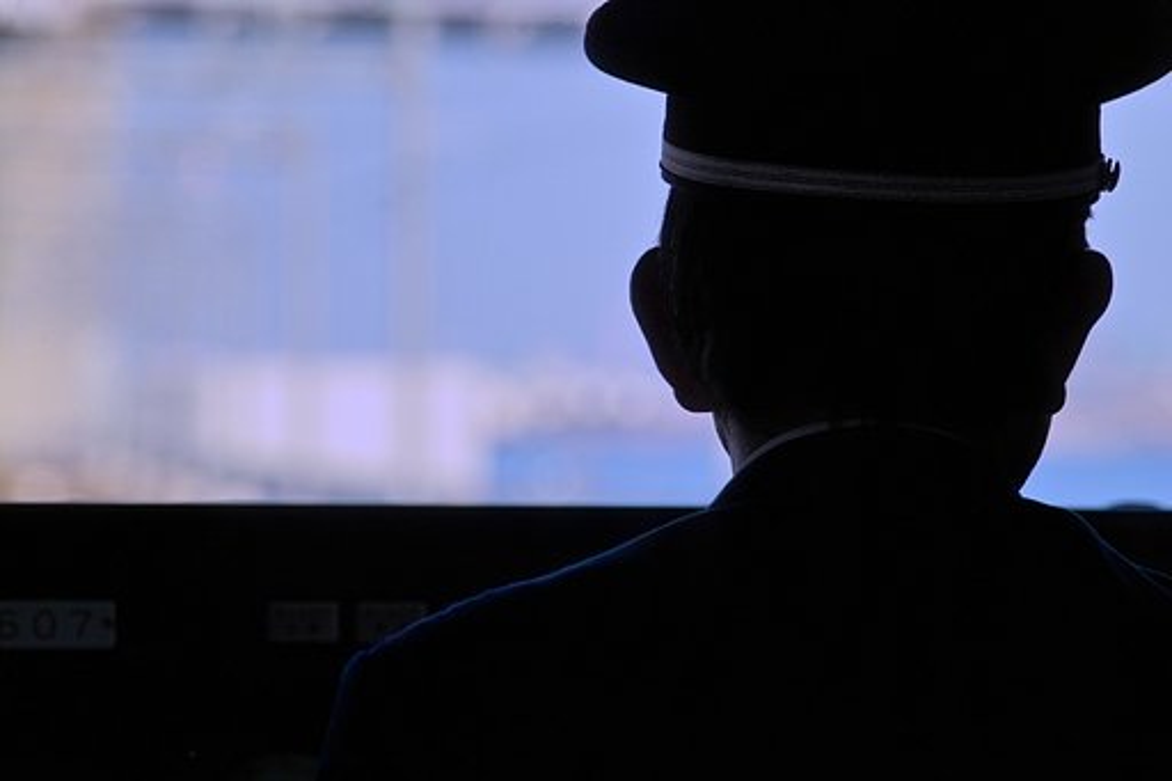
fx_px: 7485
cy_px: 390
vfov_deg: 6.0
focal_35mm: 230
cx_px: 586
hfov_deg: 9.0
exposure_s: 1/180
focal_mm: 135
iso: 100
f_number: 4.5
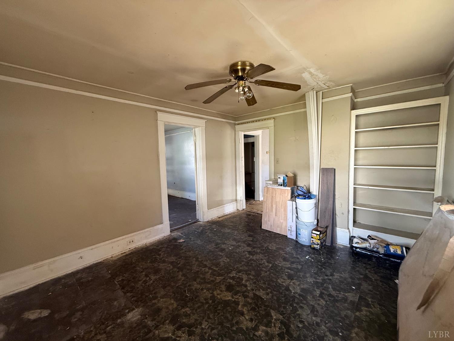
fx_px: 184
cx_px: 227
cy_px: 170
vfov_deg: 85.7
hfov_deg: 102.1
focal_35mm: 14
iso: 320
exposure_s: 1/80
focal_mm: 2.22
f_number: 2.2
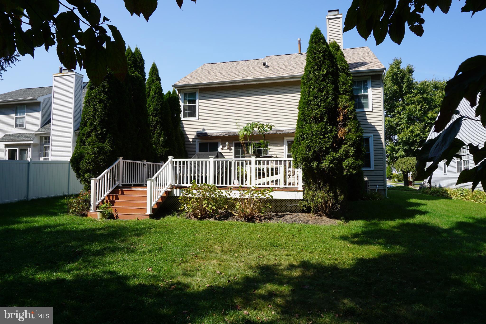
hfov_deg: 73.7
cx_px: 243
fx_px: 324
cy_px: 162
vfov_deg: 53.1
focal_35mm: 24
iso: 100
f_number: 11
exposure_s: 1/125
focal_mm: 16
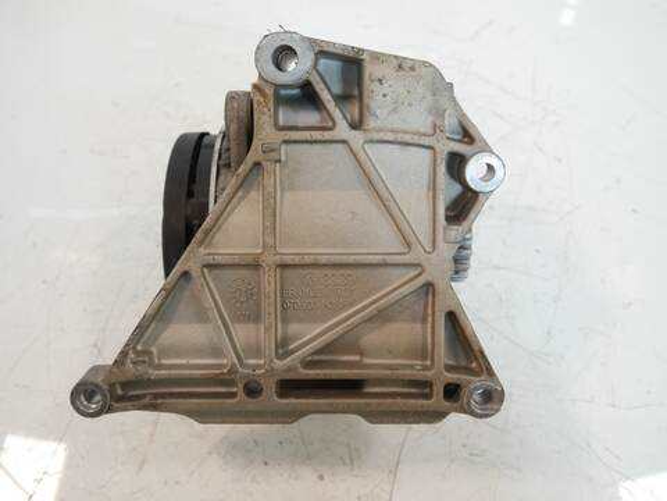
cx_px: 334
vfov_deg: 41.8
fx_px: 655
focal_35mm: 34
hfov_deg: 54.0
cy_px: 250
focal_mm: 17
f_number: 4
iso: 320
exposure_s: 1/60
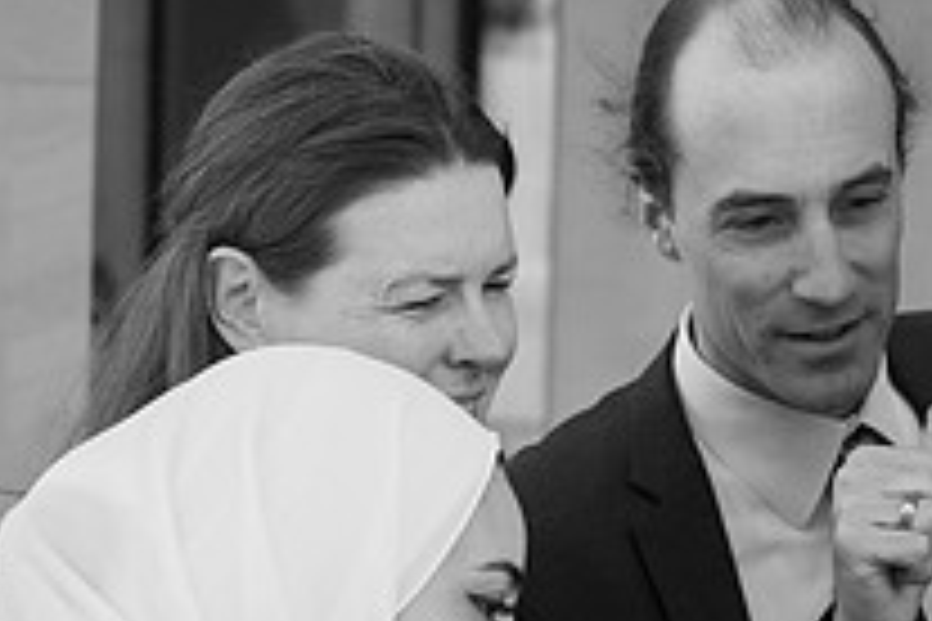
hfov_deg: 12.1
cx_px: 887
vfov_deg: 8.2
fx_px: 4349
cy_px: 410
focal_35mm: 168
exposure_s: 1/3200
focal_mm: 40
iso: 200
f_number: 2.8
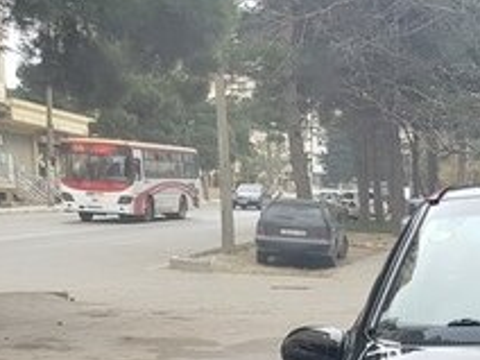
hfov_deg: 21.0
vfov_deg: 17.2
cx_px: 688
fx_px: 1123
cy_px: 463
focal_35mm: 81
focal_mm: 4.2
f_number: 1.7
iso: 40
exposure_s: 1/135
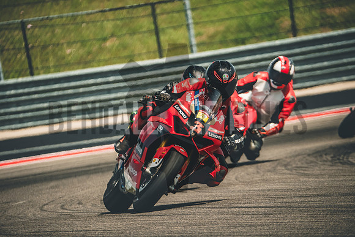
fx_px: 5918
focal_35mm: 600
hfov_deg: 3.4
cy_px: 118
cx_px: 178
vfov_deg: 2.3
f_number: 5.6
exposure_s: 1/1250
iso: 640
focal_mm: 400
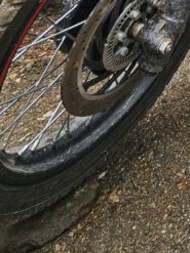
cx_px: 336
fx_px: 396
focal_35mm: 54
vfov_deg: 22.1
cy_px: -200
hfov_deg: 20.1
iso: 50
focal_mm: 2.2
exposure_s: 1/293
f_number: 2.2
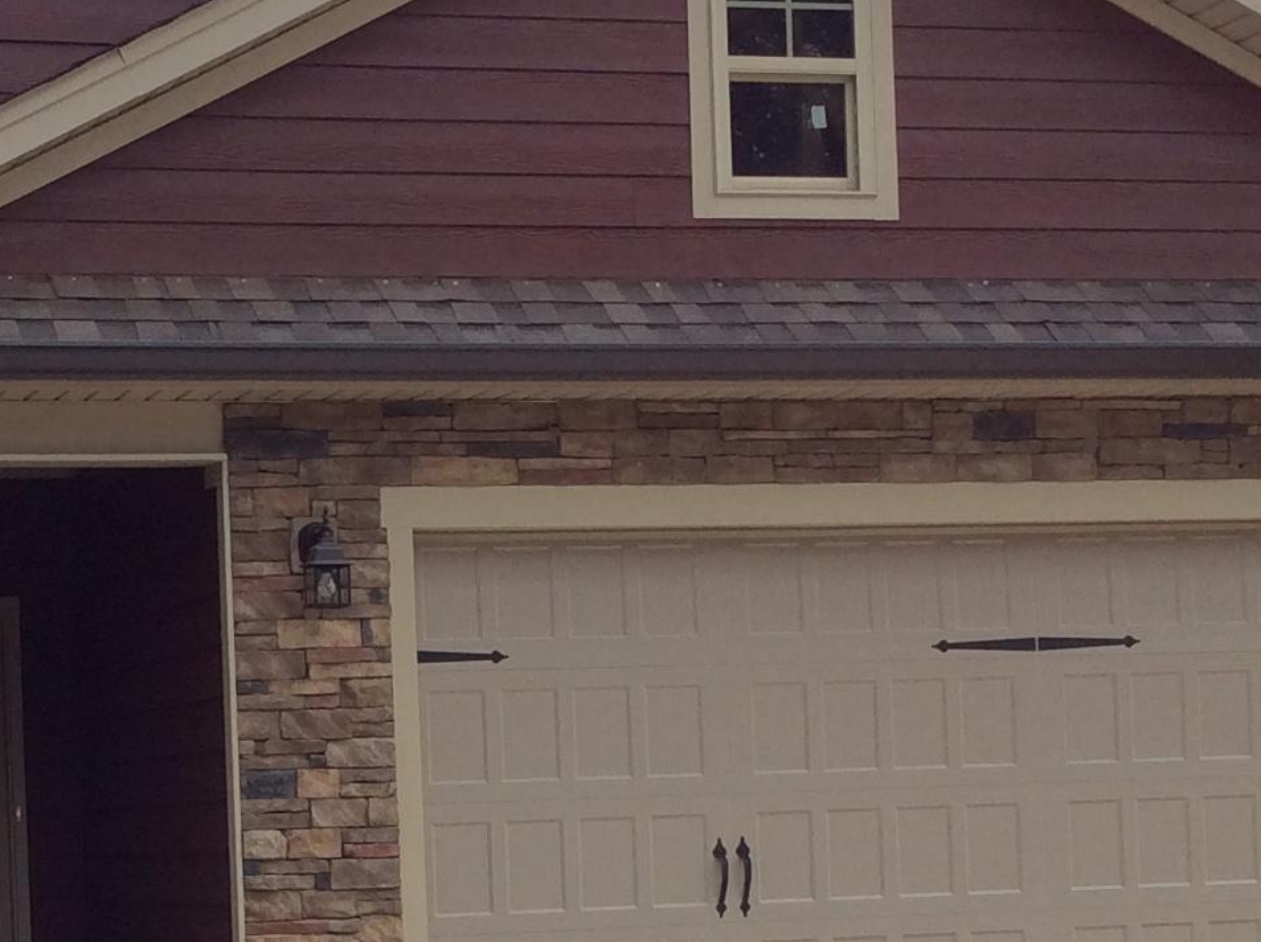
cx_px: 217
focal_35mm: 87
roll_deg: +0.4
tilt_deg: -0.1
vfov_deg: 16.8
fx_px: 3165
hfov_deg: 22.2
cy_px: 789
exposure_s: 1/450
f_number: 2.4
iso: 32
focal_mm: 3.3
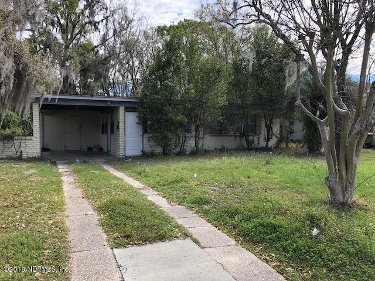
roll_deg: -0.7
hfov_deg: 63.4
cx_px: 188
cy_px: 140
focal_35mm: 28
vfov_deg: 49.7
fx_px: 303
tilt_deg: -2.7
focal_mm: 3.99
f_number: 1.8
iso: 20
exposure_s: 1/684
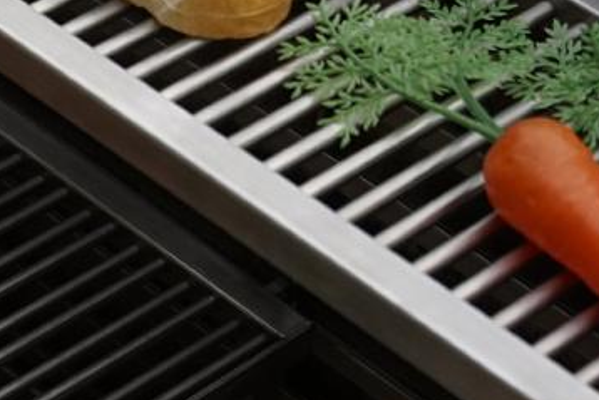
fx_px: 2523
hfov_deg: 13.2
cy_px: 502
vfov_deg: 8.9
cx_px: -127
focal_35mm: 152
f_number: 3.5
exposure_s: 1/640
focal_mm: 28.3
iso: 250
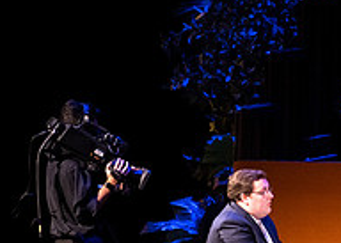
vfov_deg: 2.0
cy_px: 315
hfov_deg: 2.9
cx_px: 421
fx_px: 6825
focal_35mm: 705
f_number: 2.8
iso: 1600
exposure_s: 1/200
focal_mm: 200
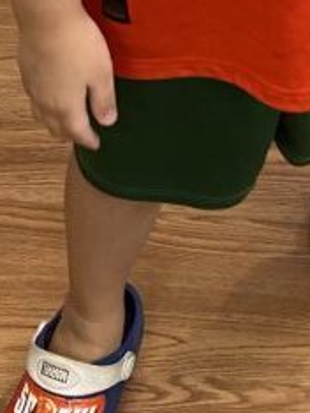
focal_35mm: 111
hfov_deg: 13.1
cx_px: 345
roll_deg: -0.7
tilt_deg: -27.5
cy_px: -461
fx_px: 1323
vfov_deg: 14.2
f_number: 1.8
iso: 125
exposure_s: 1/83
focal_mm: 4.25
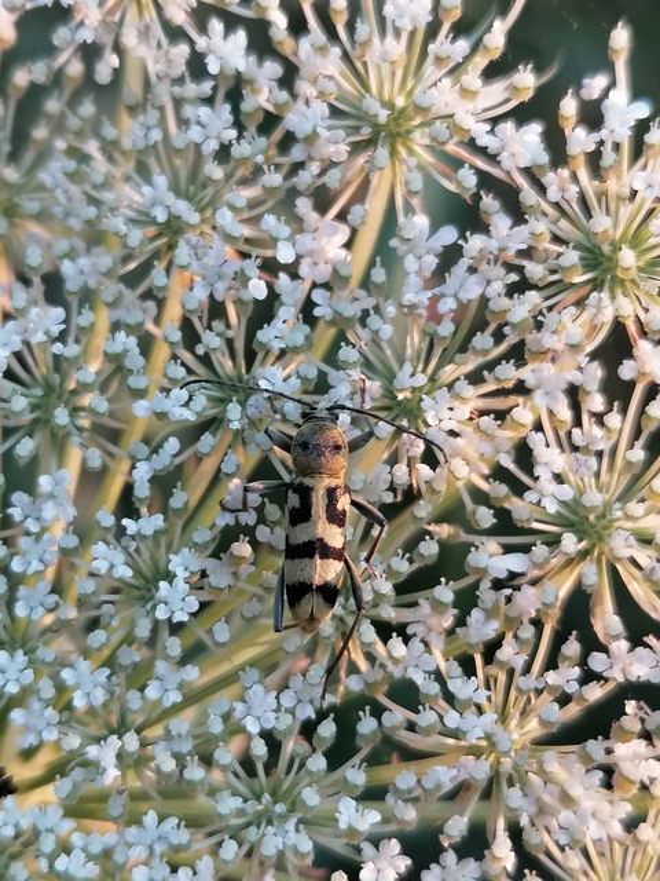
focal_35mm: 66
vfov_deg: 29.4
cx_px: 330
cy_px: 440
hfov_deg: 22.3
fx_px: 1678
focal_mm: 4.75
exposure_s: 1/120
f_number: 1.8
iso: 64
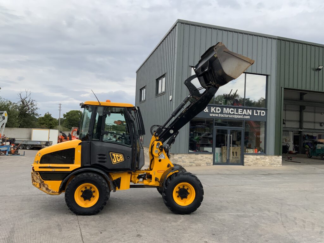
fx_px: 271
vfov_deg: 48.2
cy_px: 122
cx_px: 162
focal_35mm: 29
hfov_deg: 61.7
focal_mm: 3
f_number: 1.8
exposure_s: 1/1015
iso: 16
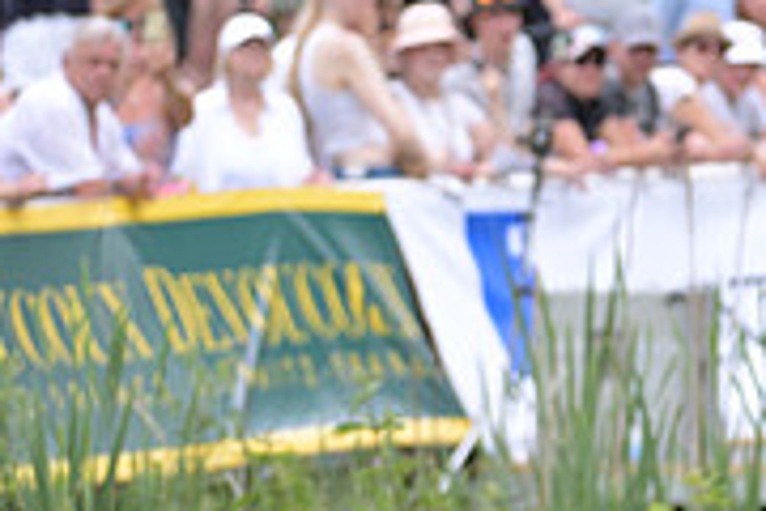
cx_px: 1230
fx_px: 13702
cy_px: 70
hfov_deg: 3.2
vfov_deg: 2.1
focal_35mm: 644
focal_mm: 200
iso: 900
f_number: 5.6
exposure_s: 1/1250
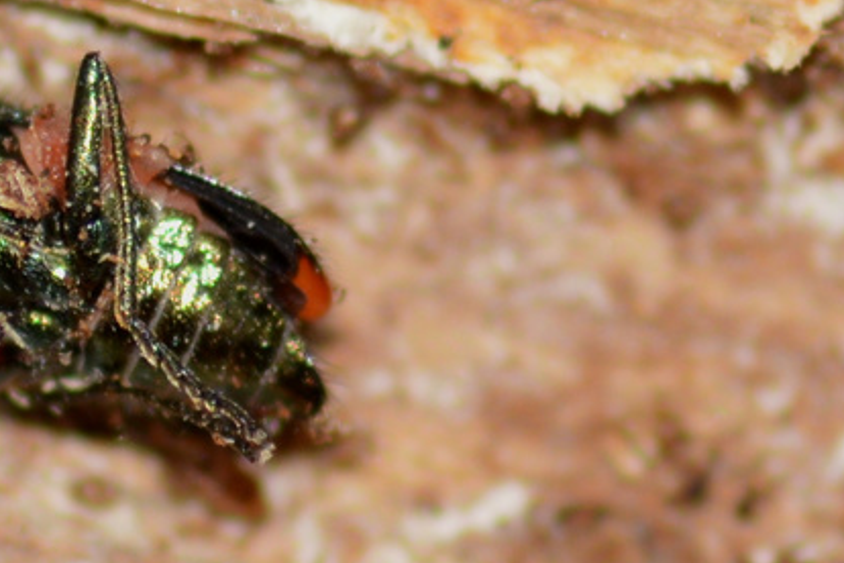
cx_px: 104
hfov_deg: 5.9
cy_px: 288
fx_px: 8158
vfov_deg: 4.0
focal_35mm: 348
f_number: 9
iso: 100
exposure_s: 1/200
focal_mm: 100
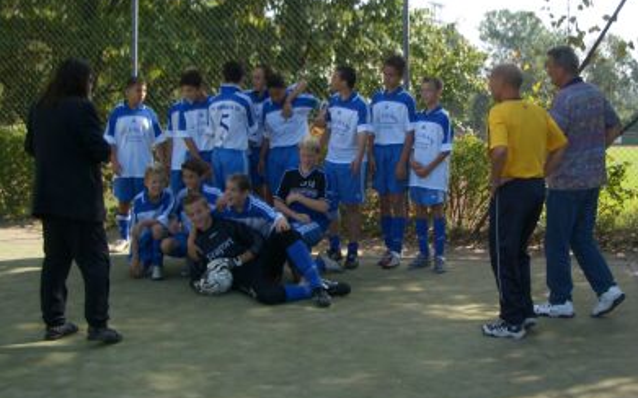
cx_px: 325
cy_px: 171
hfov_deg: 51.6
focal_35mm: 38
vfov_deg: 33.5
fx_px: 660
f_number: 2.6
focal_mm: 5.8
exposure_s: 1/500
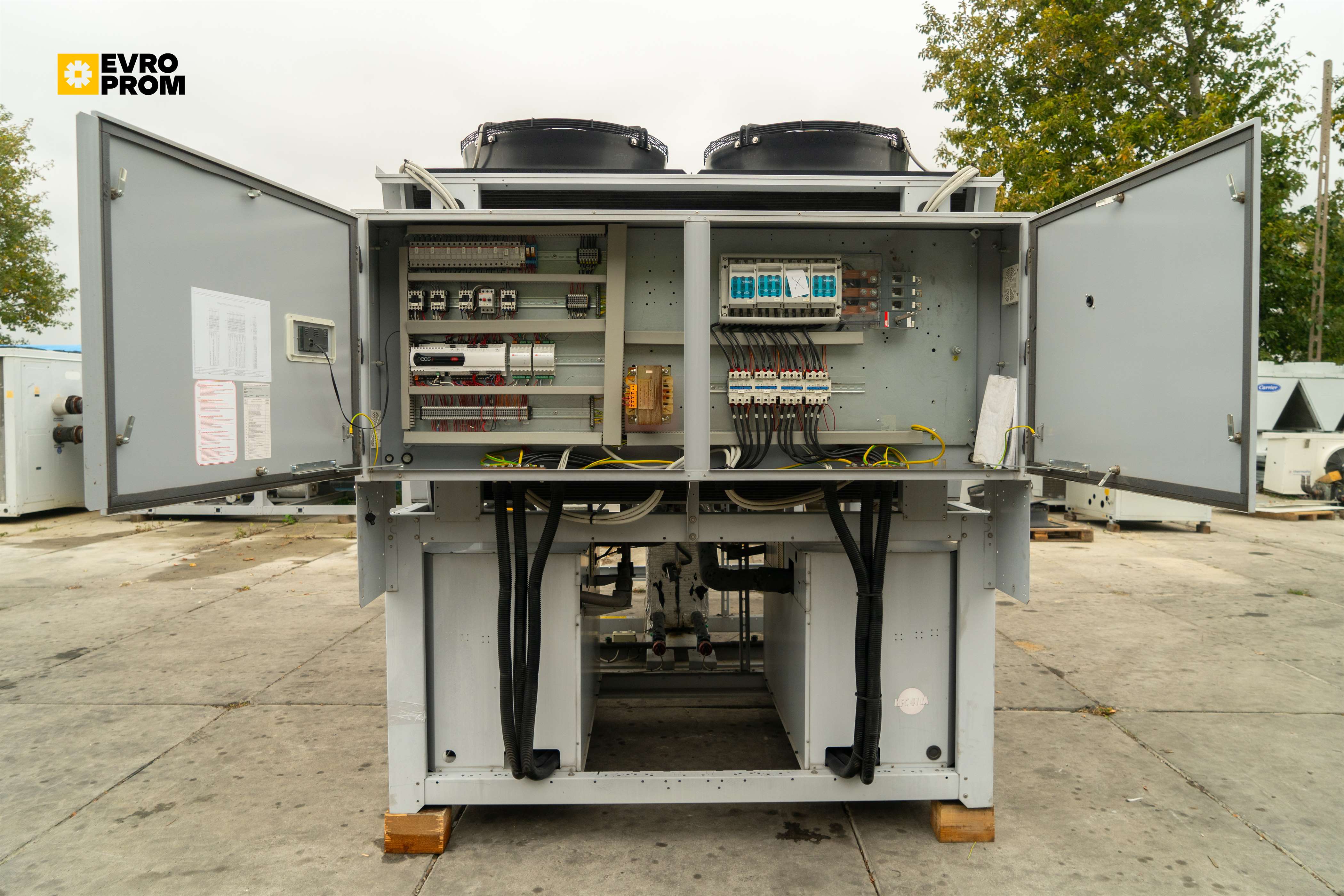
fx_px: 896
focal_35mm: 24
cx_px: 672
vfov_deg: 53.1
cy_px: 448
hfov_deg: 73.7
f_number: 5
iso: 400
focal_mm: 24
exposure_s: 1/80
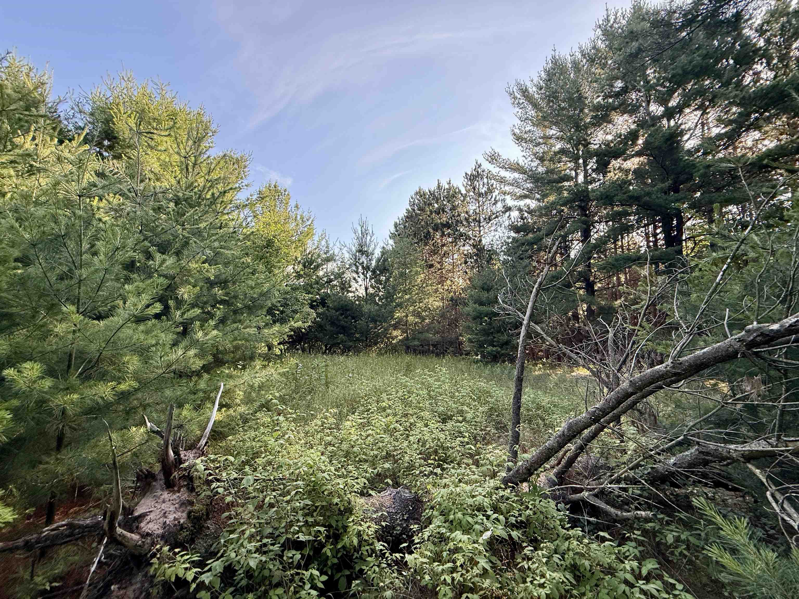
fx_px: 323
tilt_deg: +7.6
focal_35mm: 14
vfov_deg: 85.7
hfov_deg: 102.1
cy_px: 300
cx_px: 400
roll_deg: +2.0
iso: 64
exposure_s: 1/206
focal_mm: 2.22
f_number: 2.2
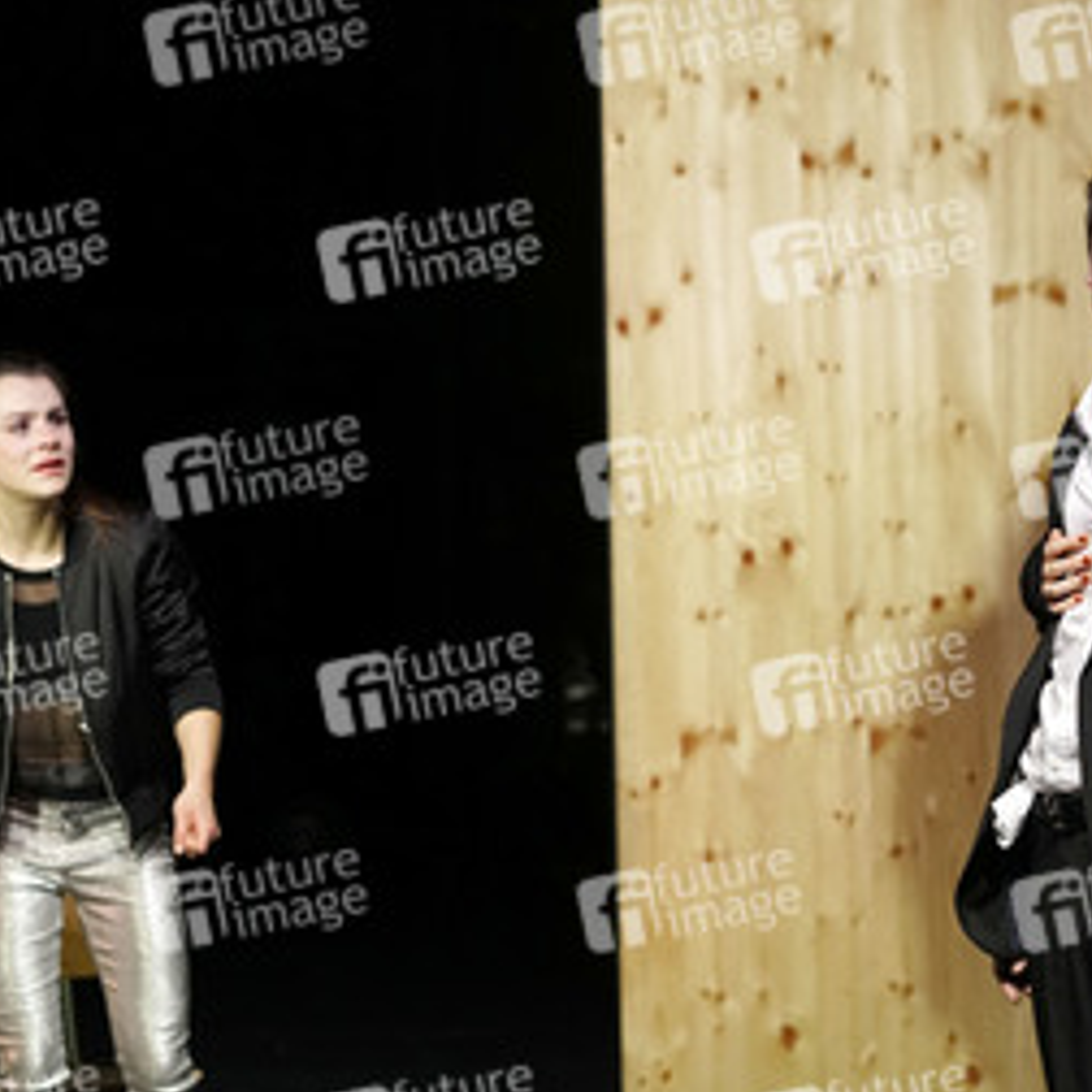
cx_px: 748
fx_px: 4604
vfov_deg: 13.5
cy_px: 576
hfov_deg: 13.5
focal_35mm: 129
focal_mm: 85
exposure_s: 1/200
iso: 1600
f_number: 3.5
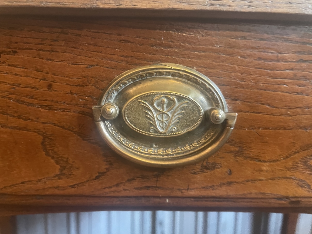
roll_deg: -1.1
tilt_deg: -9.2
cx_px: 156
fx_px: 234
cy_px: 117
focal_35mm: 26
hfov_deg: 67.3
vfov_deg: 53.1
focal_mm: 4.2
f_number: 1.6
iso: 500
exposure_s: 1/25
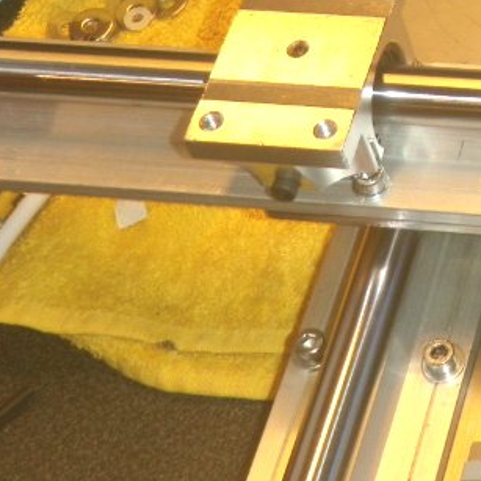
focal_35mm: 106
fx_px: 1666
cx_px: 716
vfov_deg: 15.8
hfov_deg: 15.2
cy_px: -105
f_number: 4.1
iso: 100
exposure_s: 1/40
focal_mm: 6.53
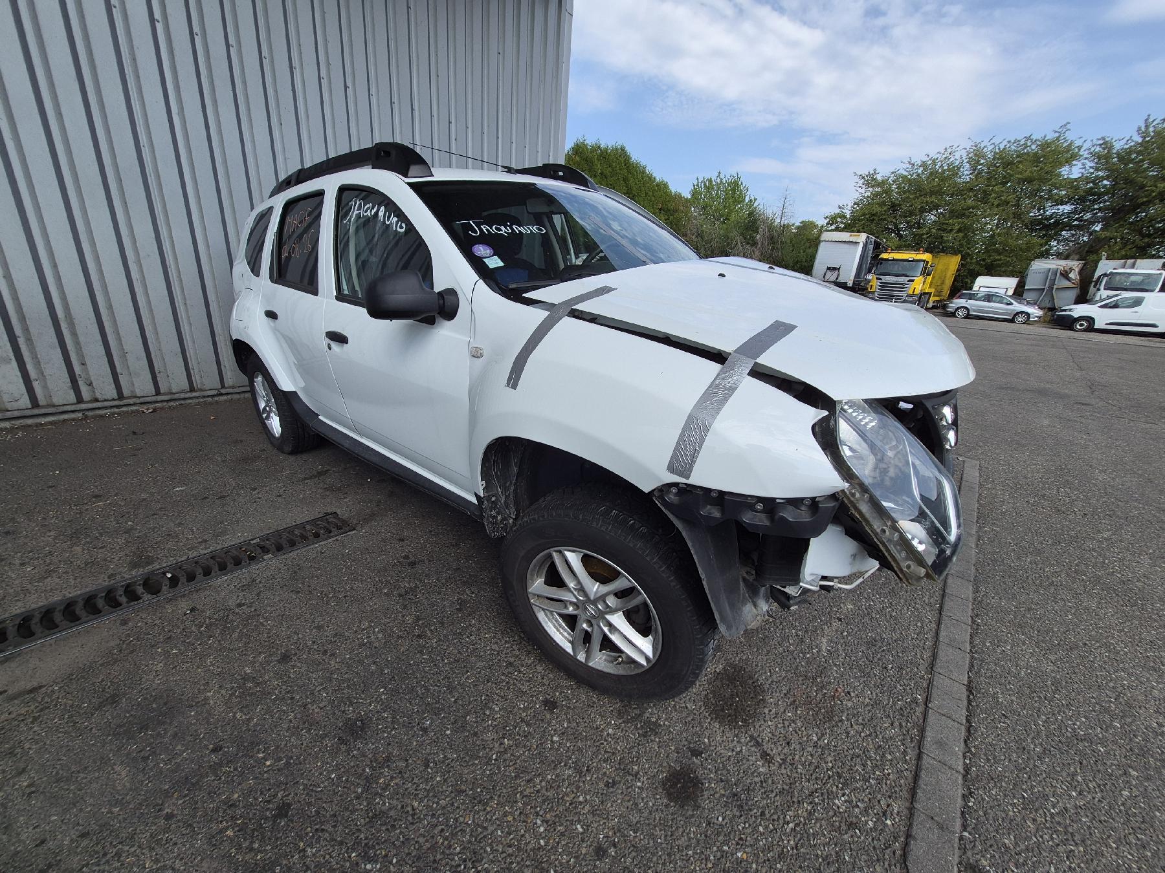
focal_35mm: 13
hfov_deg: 106.2
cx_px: 582
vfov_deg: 89.9
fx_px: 438
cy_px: 436
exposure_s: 1/1250
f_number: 2.2
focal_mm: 1.74
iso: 40
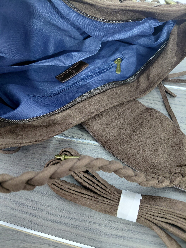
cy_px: 124
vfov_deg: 69.4
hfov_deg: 54.9
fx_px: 179
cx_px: 93
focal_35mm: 25
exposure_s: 1/33.4
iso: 400
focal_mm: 4.69
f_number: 1.8
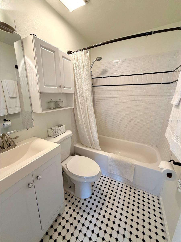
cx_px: 90
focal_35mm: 14
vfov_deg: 102.1
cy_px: 121
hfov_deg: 85.7
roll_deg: -0.6
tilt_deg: -14.7
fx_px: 98
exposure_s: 1/60
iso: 250
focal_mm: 2.22
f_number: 2.2
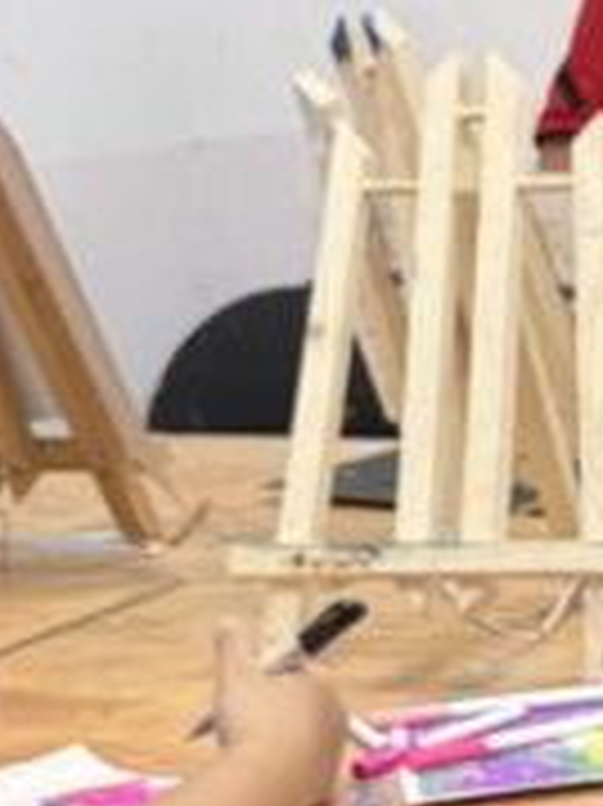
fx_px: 3116
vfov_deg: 14.5
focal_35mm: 134
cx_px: 1359
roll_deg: +0.8
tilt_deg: -14.7
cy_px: 765
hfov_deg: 9.9
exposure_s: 1/100
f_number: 1.78
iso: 80
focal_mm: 6.76
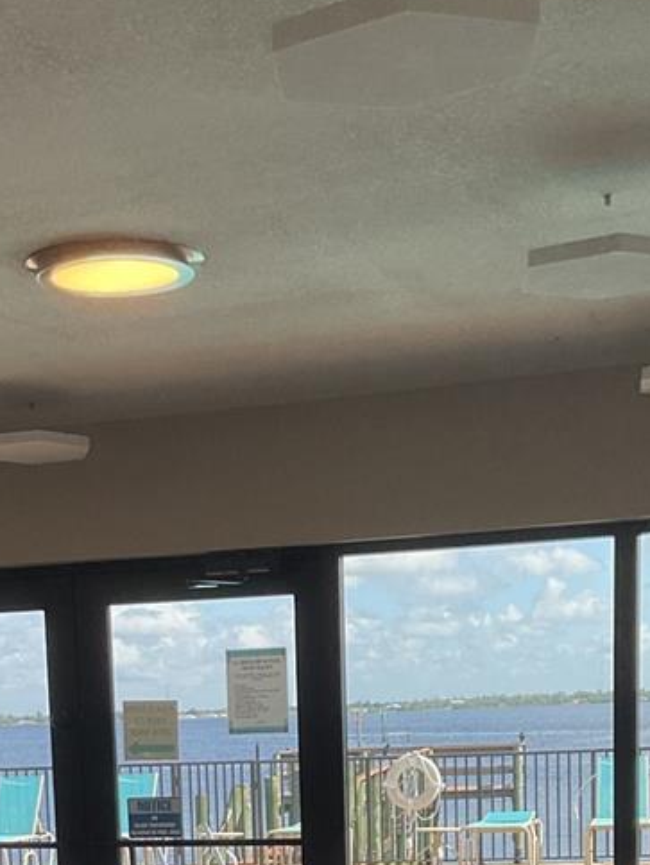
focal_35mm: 72
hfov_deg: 20.4
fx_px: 1800
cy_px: 962
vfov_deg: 25.0
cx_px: 233
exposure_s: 1/280
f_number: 1.8
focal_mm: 3
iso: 16
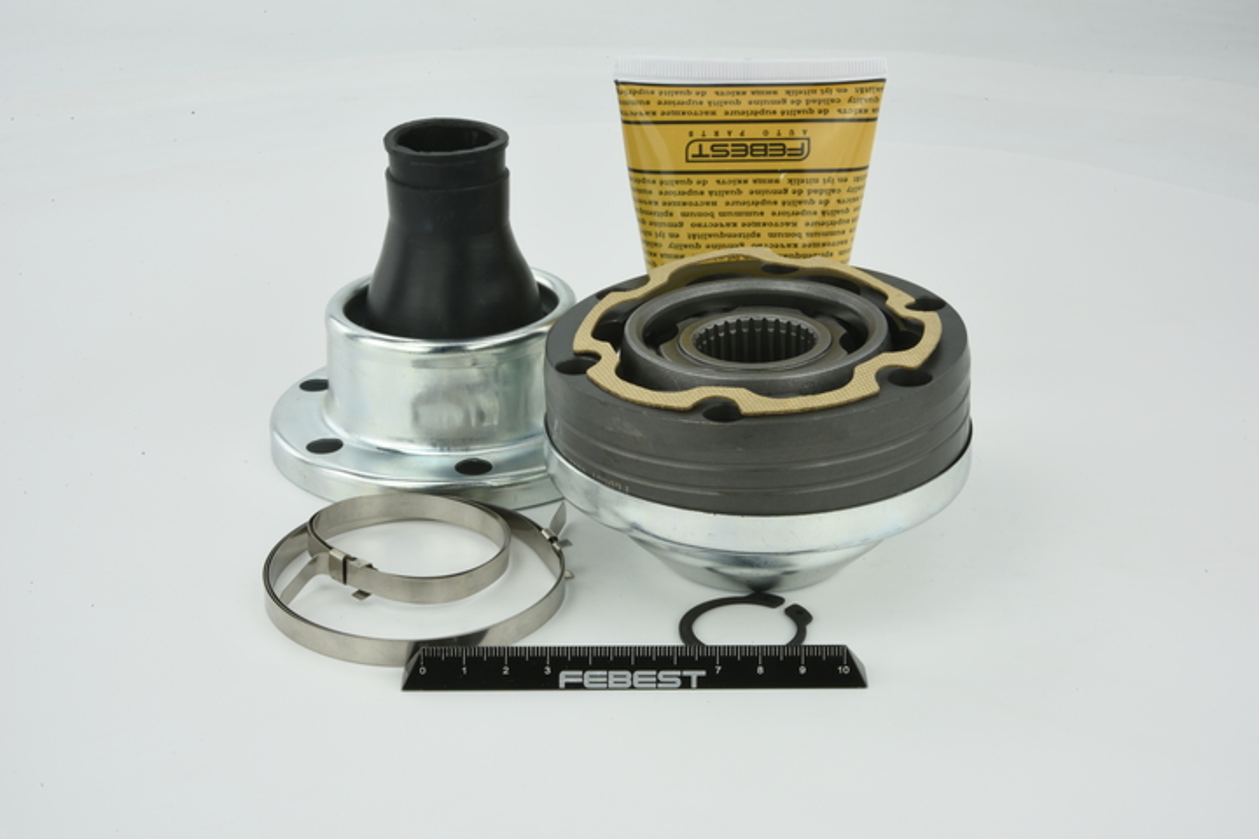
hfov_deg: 33.4
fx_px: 2098
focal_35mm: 60
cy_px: 420
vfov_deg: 22.6
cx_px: 630
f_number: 32
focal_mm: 60
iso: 64
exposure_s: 1/2.5
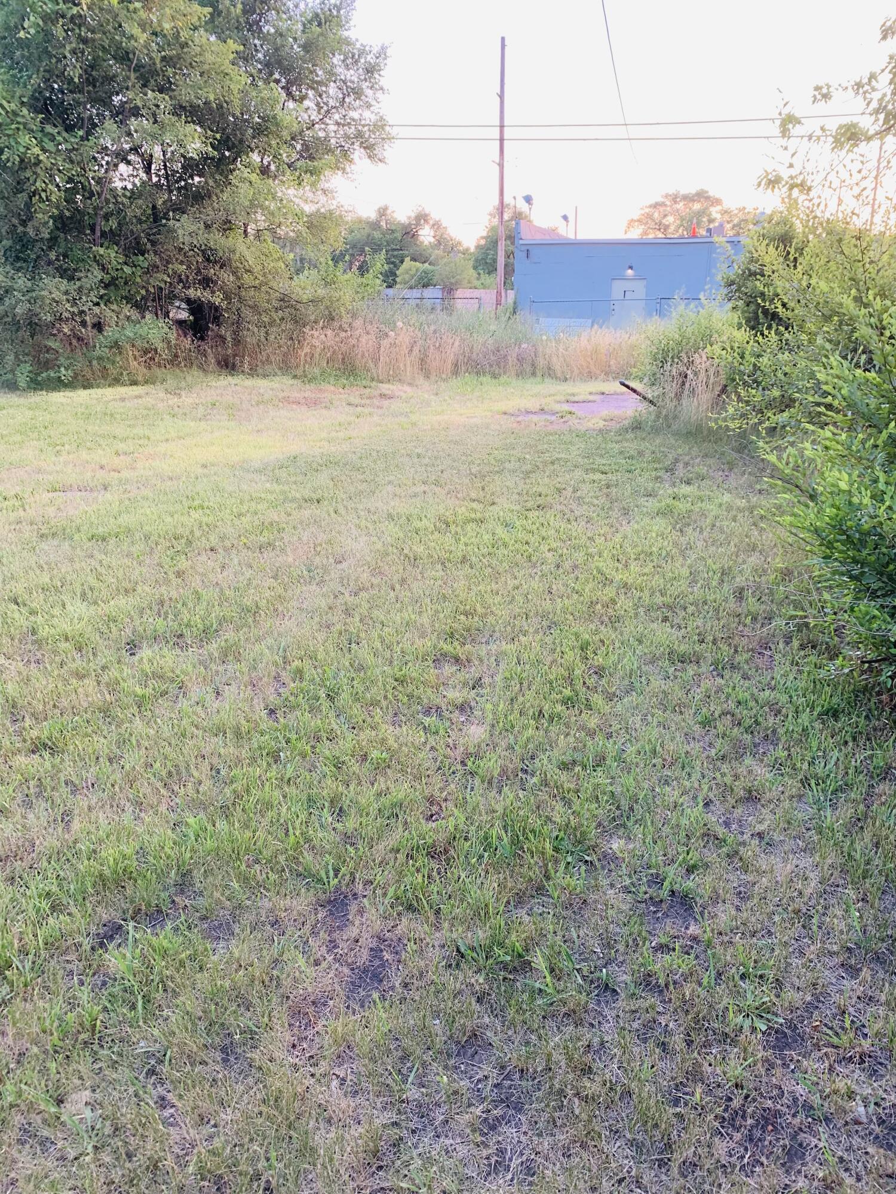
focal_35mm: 26
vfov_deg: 67.3
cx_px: 448
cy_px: 597
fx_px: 897
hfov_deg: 53.1
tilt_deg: -17.3
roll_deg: +0.5
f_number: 1.8
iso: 100
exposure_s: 1/104
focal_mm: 4.25
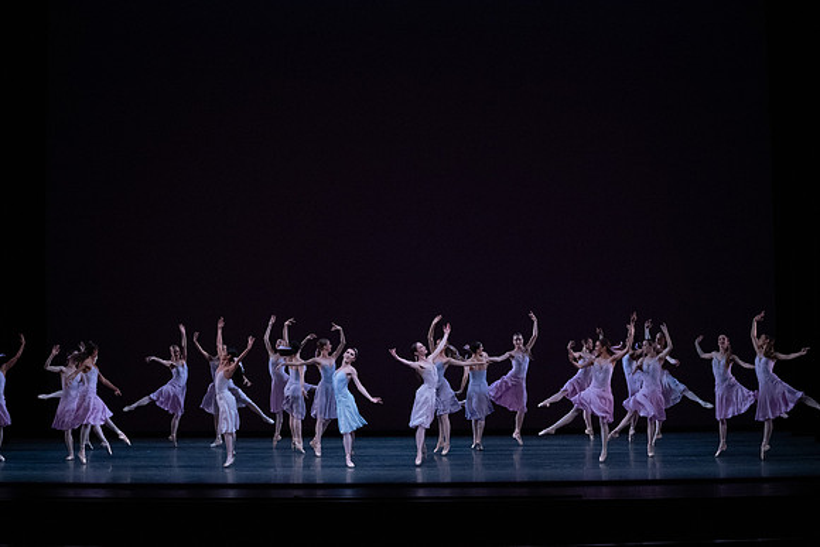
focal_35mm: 70
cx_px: 410
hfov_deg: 28.8
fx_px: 1595
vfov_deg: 19.5
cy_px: 274
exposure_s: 1/400
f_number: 13
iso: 12800
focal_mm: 70
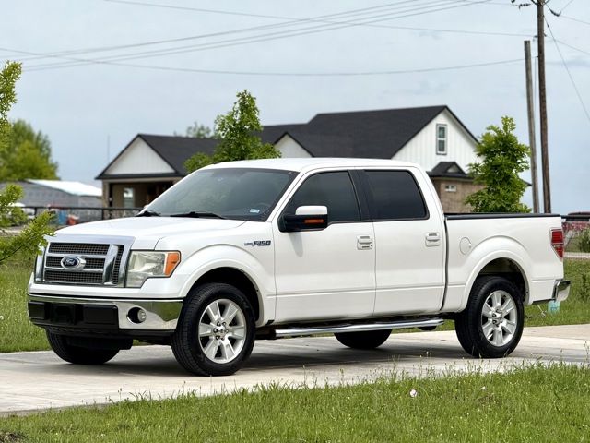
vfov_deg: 12.3
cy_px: 222
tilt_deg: +1.9
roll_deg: -0.6
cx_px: 295
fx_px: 2045
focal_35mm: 120
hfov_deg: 16.4
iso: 50
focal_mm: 15.66
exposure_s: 1/2146
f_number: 2.8
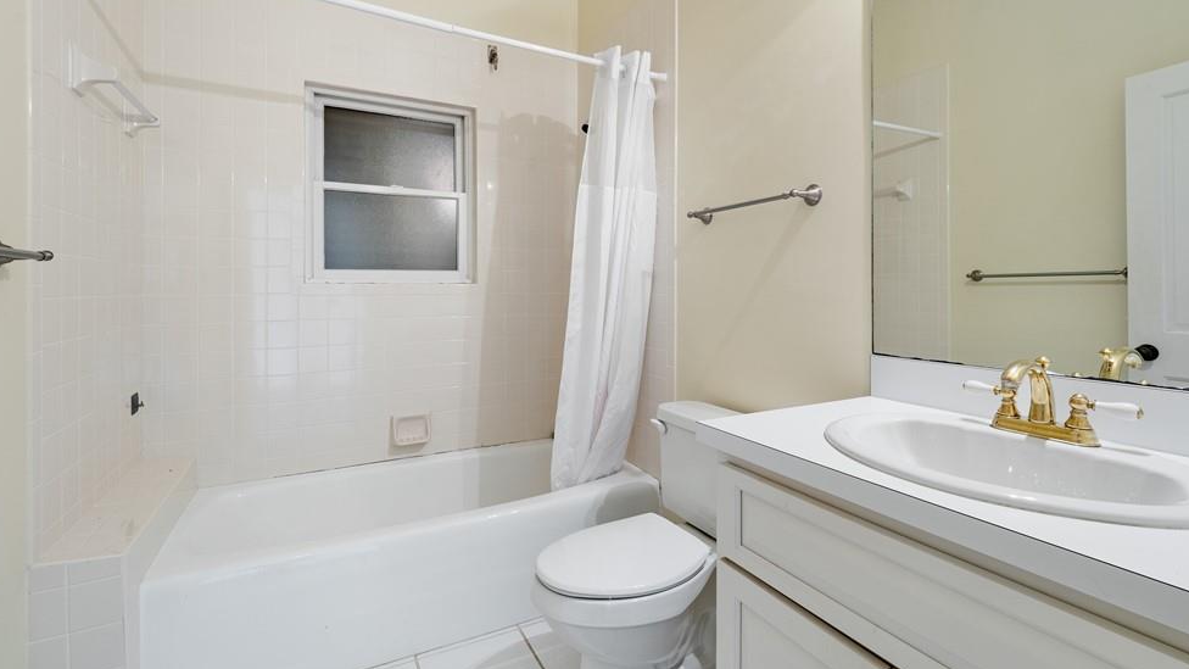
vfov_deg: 66.9
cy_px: 302
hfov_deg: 99.4
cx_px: 608
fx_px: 504
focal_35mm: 16
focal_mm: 7
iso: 200
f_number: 7.1
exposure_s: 1.6
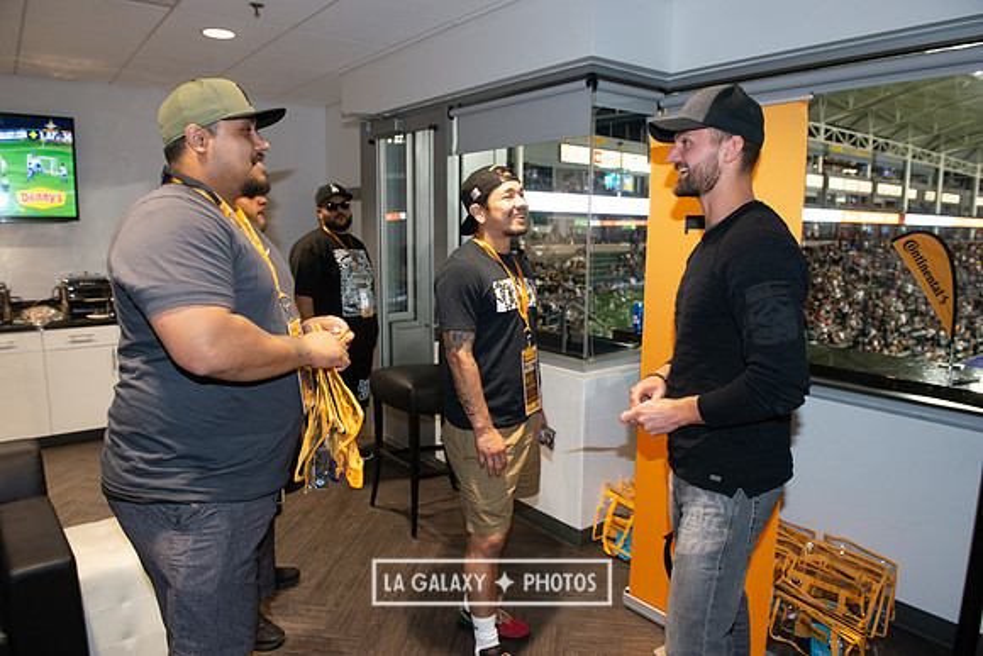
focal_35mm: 24
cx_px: 492
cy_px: 328
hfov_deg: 73.7
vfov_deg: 53.2
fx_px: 655
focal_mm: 24
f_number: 6.3
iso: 640
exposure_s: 1/60
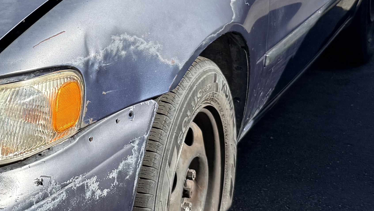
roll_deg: +2.9
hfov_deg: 22.7
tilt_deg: -12.0
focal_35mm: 88
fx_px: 873
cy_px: 44
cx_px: -47
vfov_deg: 13.7
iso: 80
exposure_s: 1/2801
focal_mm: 6.76
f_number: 1.78
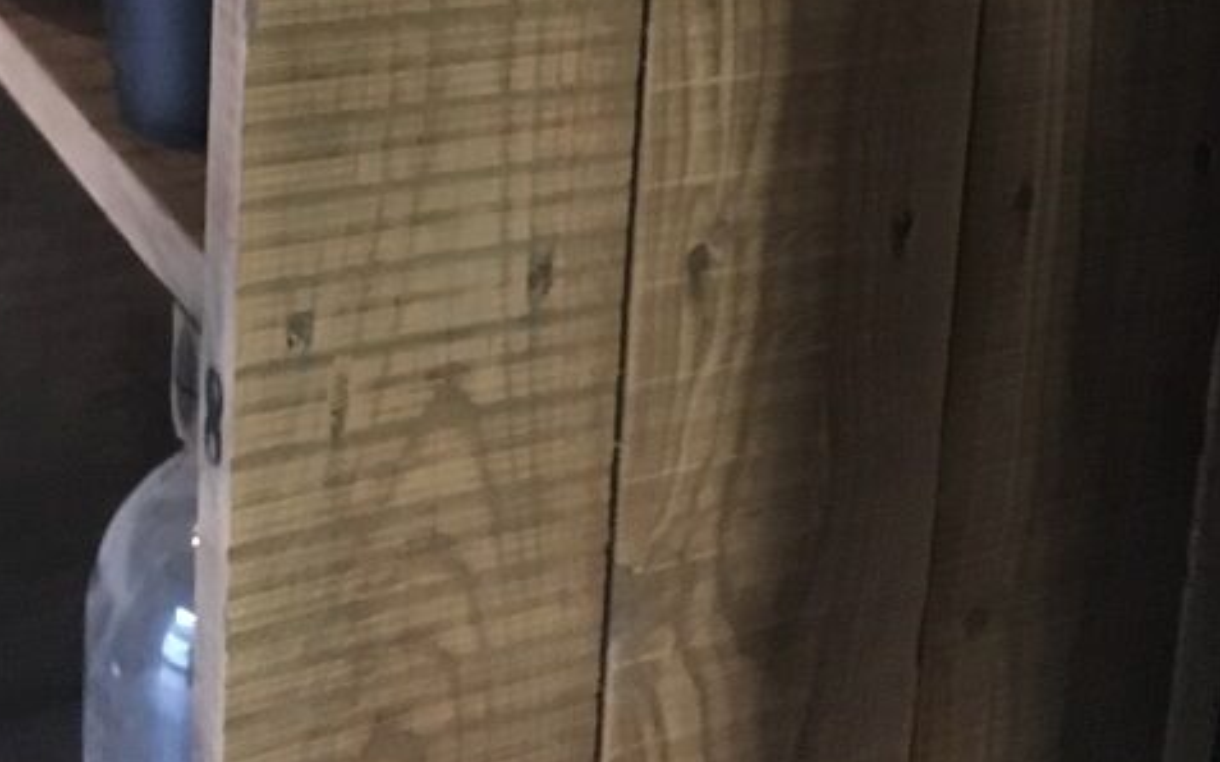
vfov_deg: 20.6
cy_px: -192
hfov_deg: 34.9
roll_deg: -1.1
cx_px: 454
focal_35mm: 58
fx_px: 1928
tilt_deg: -11.0
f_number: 2.2
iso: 640
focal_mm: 4.15
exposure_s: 1/17
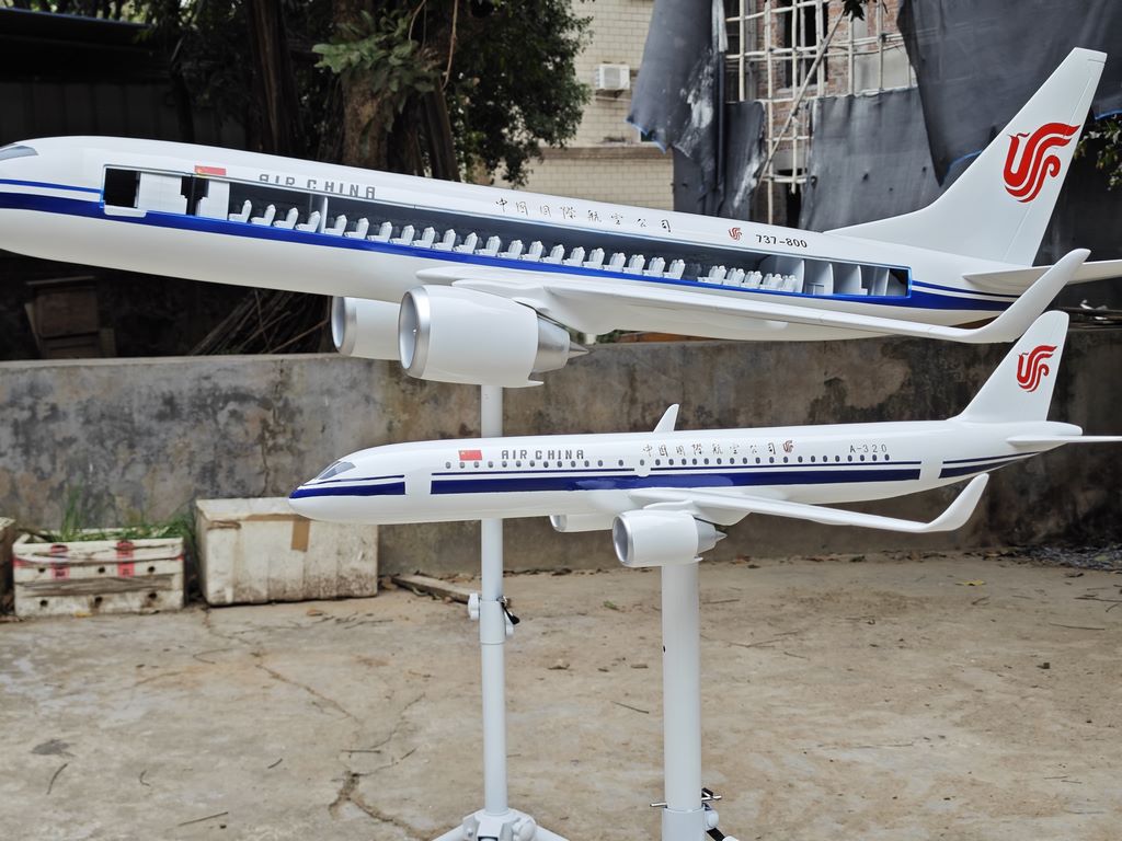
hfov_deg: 37.5
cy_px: 420
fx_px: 1653
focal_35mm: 51
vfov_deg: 28.6
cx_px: 561
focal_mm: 8.7
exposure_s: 1/594
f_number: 1.9
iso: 50
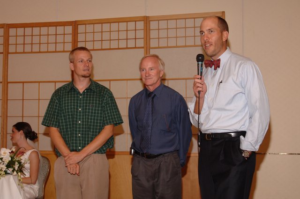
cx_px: 150
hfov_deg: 35.1
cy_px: 100
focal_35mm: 57
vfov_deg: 23.7
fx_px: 474
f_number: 5
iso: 400
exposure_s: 1/40
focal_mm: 38
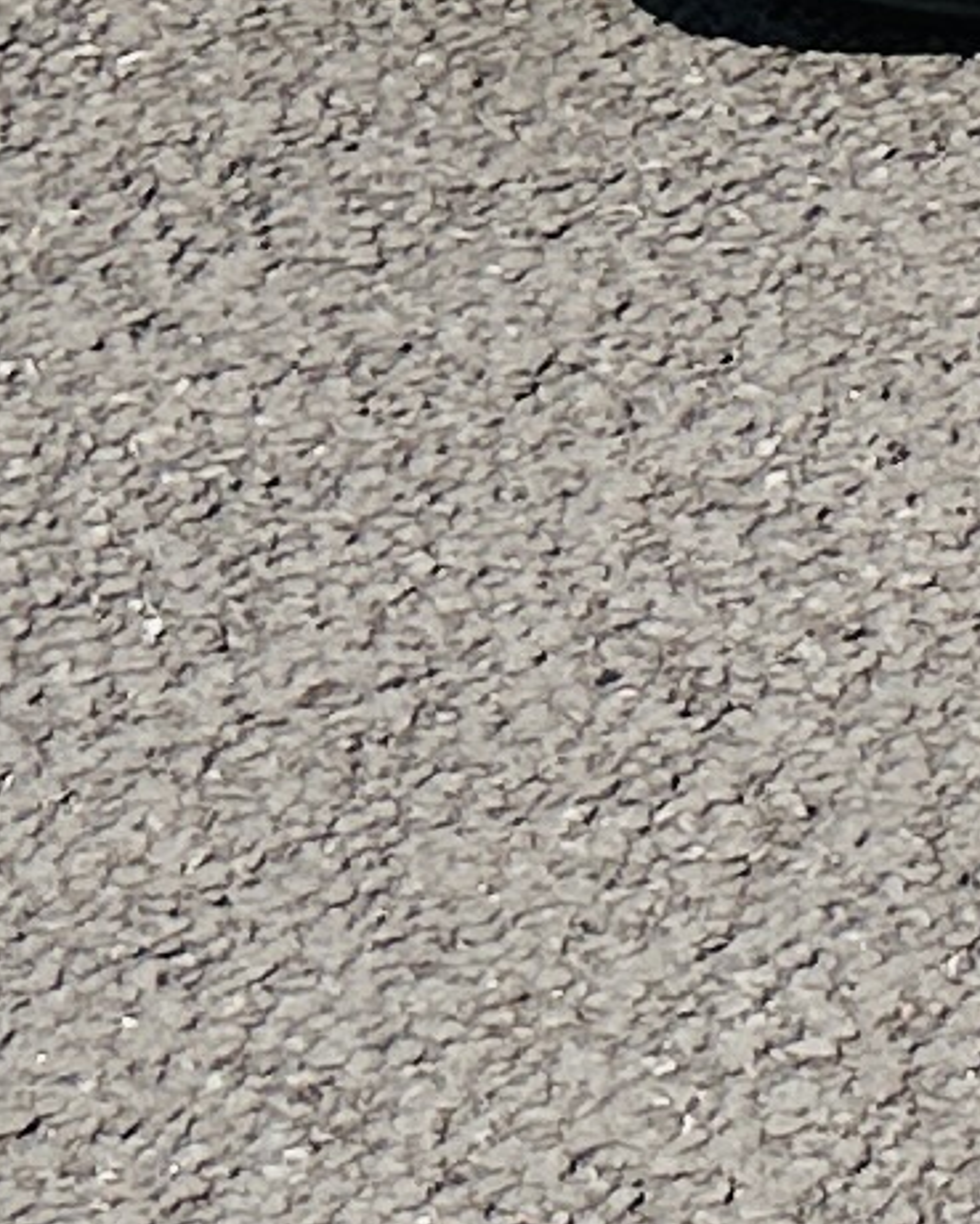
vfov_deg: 8.8
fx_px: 7430
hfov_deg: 6.2
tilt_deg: -14.6
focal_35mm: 205
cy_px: -1325
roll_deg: -2.9
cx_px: 3962
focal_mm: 6.86
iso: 80
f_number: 1.78
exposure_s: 1/8197
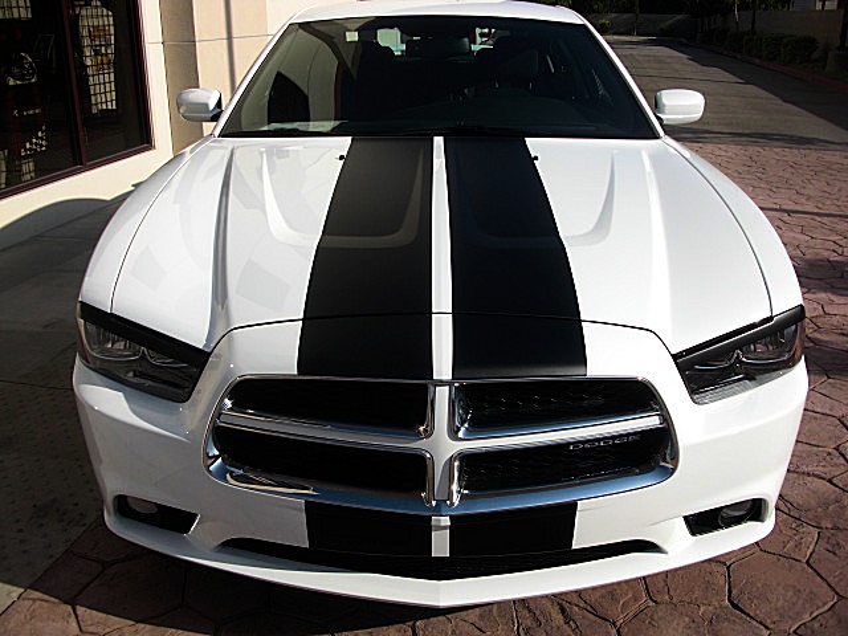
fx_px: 882
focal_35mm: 36
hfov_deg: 51.4
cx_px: 424
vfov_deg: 39.7
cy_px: 318
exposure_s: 1/160
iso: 50
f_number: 7.9
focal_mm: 6.3
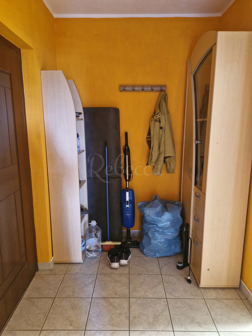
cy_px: 168
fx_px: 223
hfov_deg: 58.9
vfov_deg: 73.9
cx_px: 126
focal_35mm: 23
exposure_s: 1/25
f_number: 1.8
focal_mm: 5.54
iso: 640
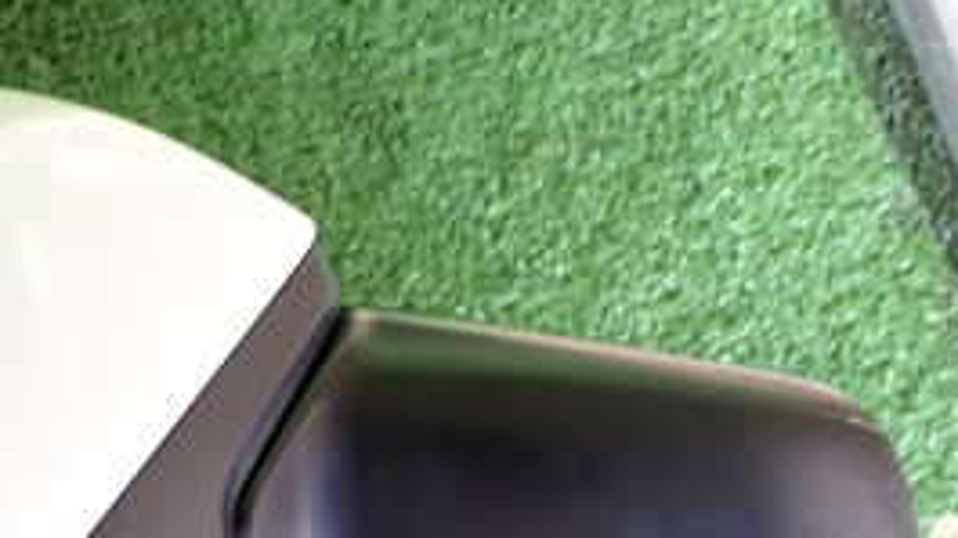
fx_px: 1880
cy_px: 744
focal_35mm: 74
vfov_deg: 15.4
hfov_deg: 27.2
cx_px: 36
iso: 125
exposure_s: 1/60
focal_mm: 5.4
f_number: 2.3
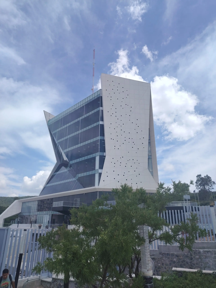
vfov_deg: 71.6
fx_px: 200
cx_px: 108
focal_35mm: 24
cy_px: 144
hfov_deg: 56.8
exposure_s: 1/964
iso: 100
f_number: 1.75
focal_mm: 5.25
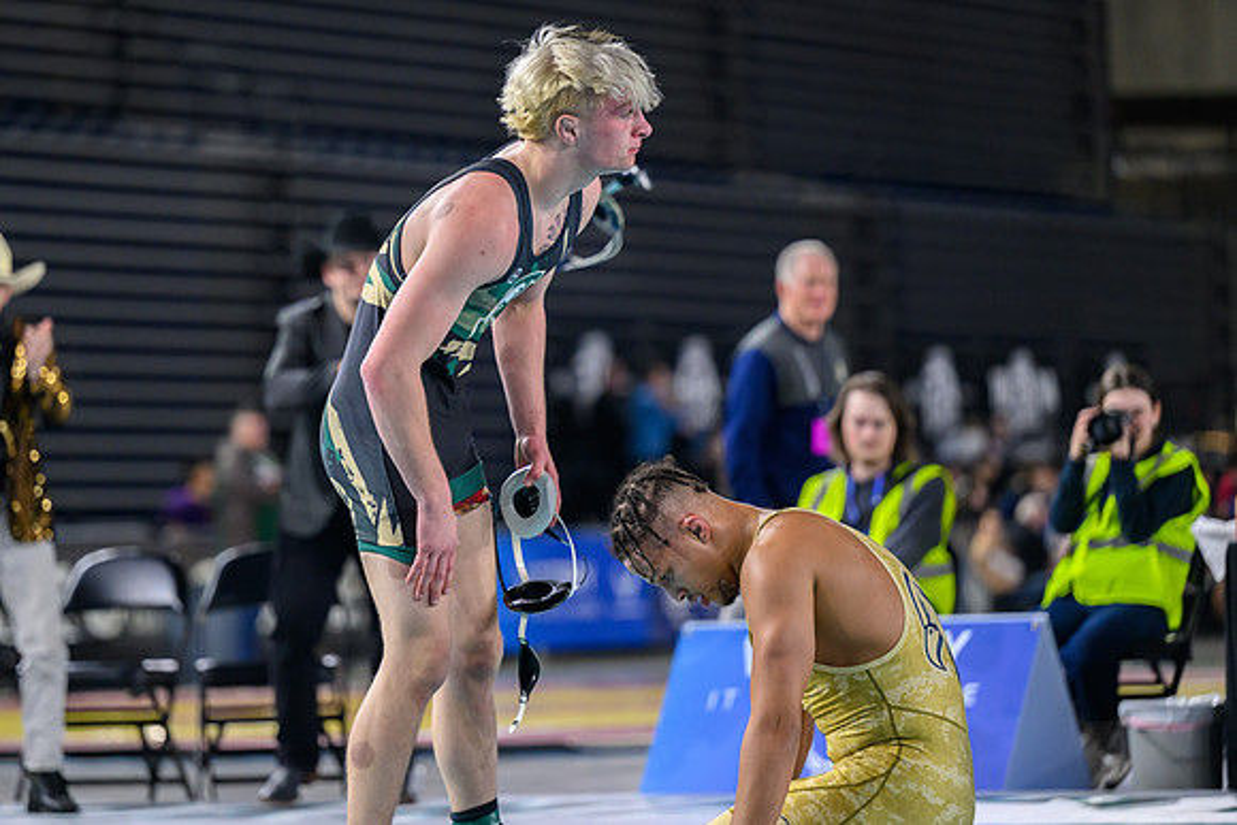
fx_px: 5783
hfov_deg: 12.2
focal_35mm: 168
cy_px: 356
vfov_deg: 8.2
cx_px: 528
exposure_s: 1/800
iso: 3200
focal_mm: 145
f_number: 2.8
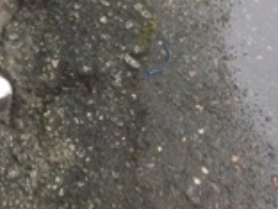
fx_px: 1148
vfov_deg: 9.2
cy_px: -300
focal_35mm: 143
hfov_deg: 13.3
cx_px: -84
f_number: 2.8
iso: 80
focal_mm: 3.85
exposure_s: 1/24
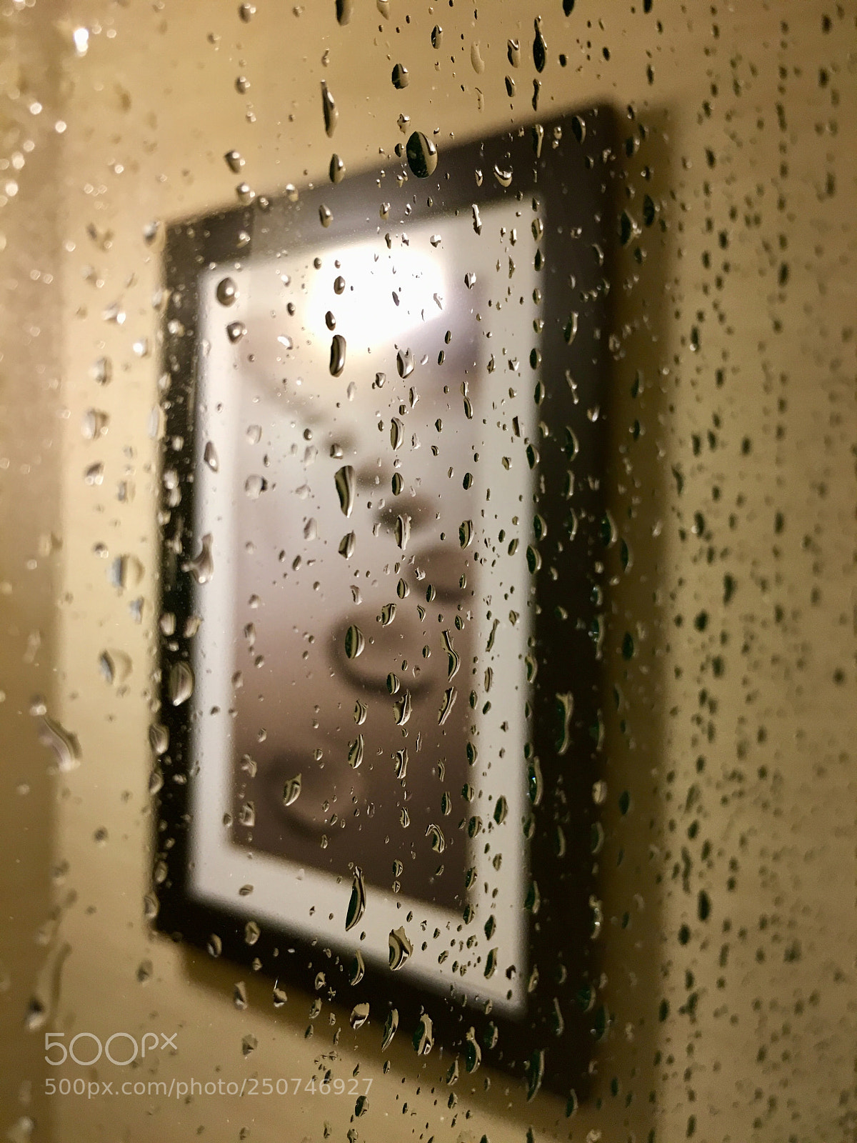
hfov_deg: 48.2
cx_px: 428
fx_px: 957
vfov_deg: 61.7
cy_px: 572
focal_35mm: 29
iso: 80
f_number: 2.2
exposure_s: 1/30
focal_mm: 4.15
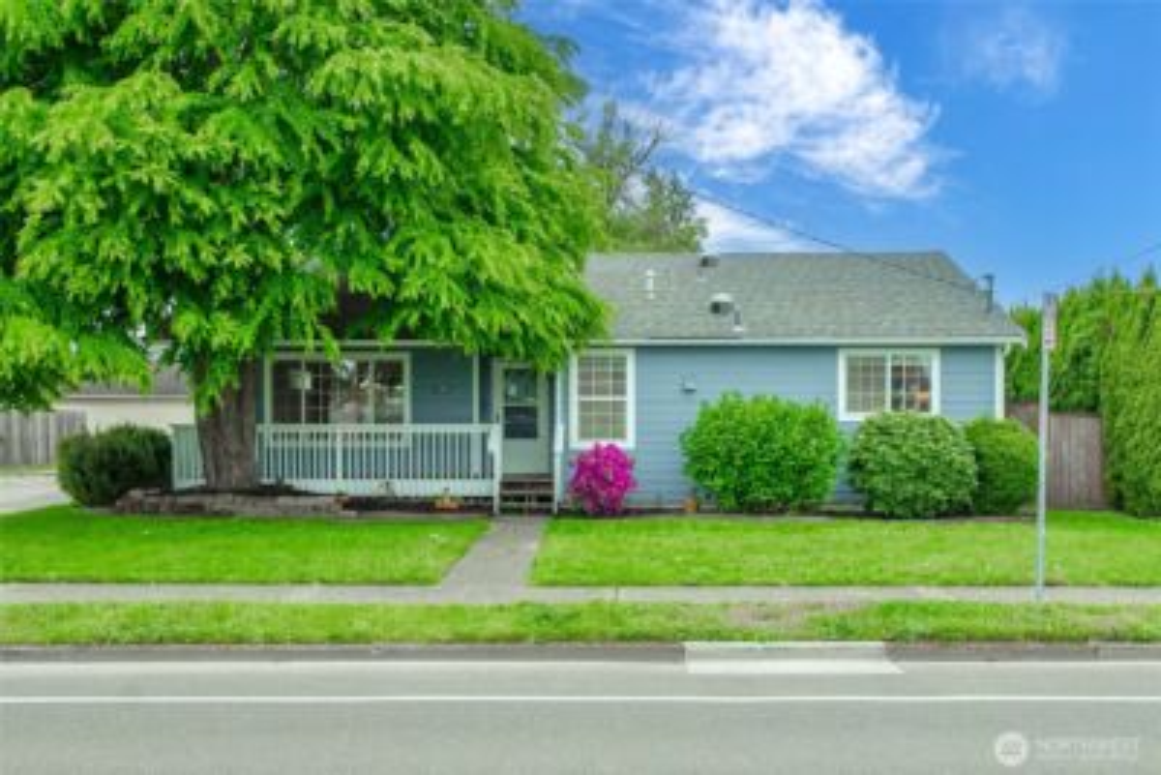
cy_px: 388
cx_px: 580
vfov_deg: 53.2
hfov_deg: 73.7
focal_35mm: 24
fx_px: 774
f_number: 7.1
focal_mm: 24
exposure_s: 1/30
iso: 80
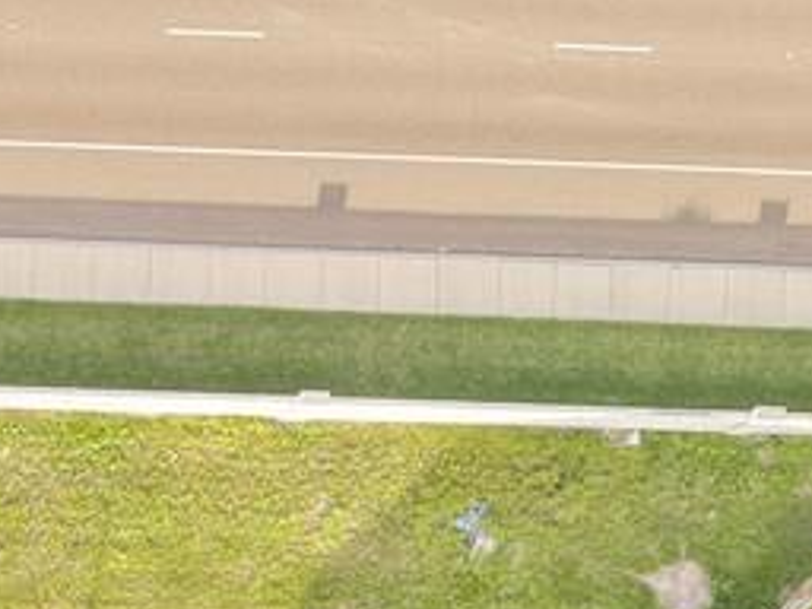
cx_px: -406
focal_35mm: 96
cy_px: 955
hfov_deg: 18.2
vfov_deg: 14.2
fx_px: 2252
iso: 270
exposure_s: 1/500
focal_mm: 8.67
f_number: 1.8
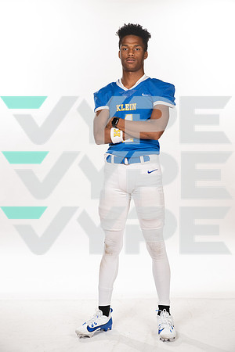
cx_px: 118
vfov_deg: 34.5
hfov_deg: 23.4
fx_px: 568
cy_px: 176
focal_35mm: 58
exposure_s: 1/320
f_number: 7.1
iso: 800
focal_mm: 58
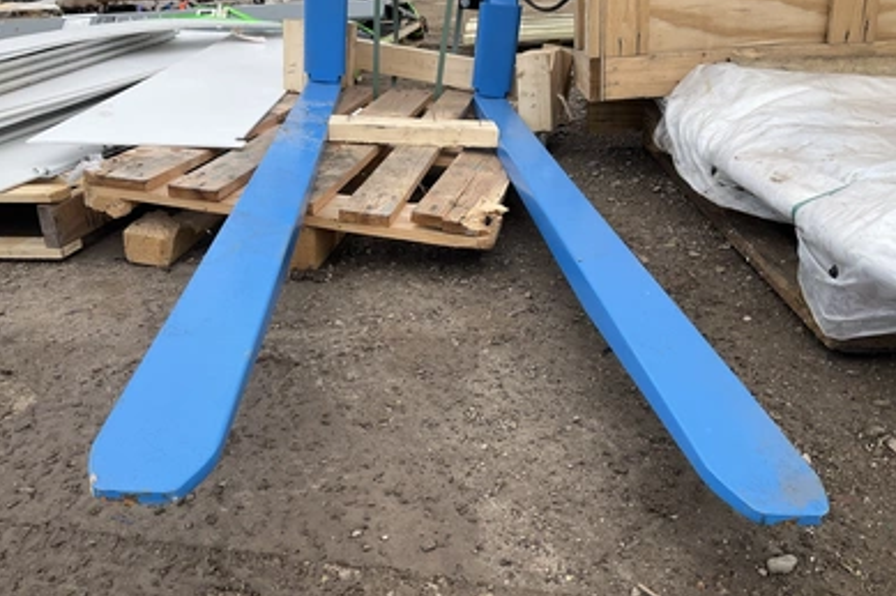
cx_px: 438
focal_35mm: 31
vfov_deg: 42.3
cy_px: 285
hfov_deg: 60.3
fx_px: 771
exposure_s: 1/719
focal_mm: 3
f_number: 1.8
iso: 25
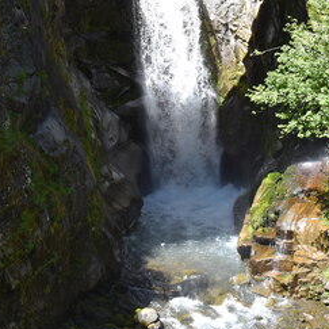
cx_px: 170
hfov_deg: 24.3
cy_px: -16
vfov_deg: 23.1
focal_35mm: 71
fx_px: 763
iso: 320
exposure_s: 1/250
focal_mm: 26
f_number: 8
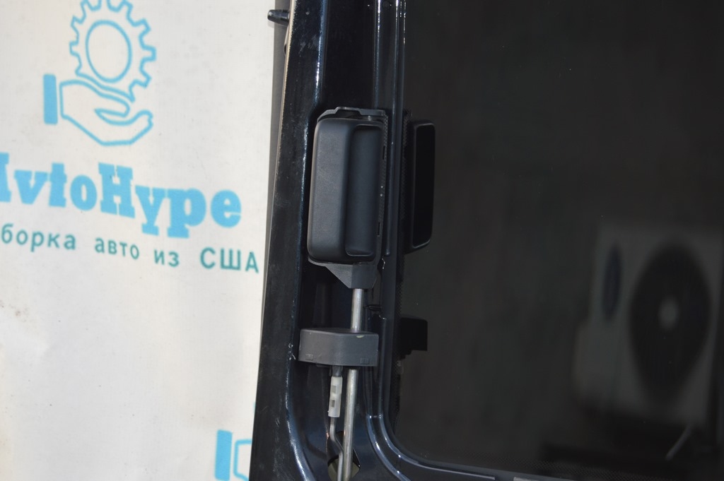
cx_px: 362
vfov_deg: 21.5
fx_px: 1266
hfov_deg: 31.9
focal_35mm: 63
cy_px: 240
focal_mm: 42
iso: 250
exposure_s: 1/125
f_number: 5
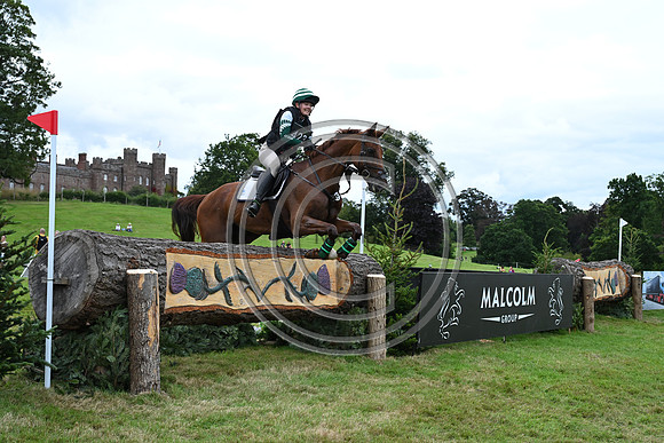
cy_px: 222
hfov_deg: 39.6
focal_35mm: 50
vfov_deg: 27.0
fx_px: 922
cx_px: 332
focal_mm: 50
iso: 900
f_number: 5.6
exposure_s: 1/1250
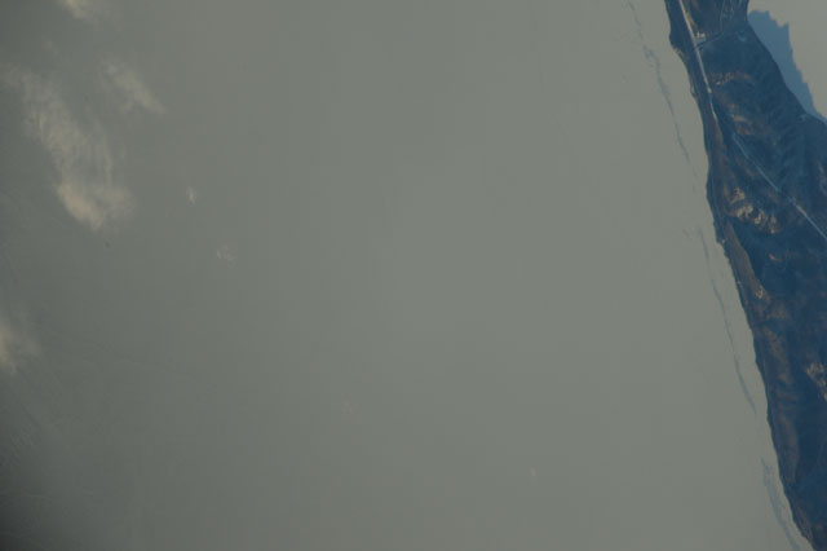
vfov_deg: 1.1
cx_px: 414
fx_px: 27551
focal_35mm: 1200
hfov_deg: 1.7
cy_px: 276
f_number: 8
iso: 720
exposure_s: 1/1250
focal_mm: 1200
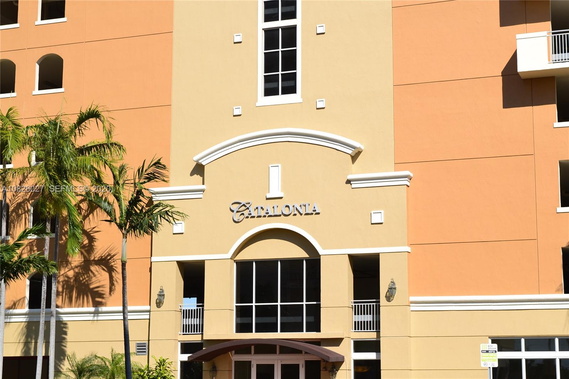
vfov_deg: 18.9
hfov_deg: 28.1
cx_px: 284
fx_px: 1138
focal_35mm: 72
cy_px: 190
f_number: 11
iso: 250
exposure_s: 1/500
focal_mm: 48
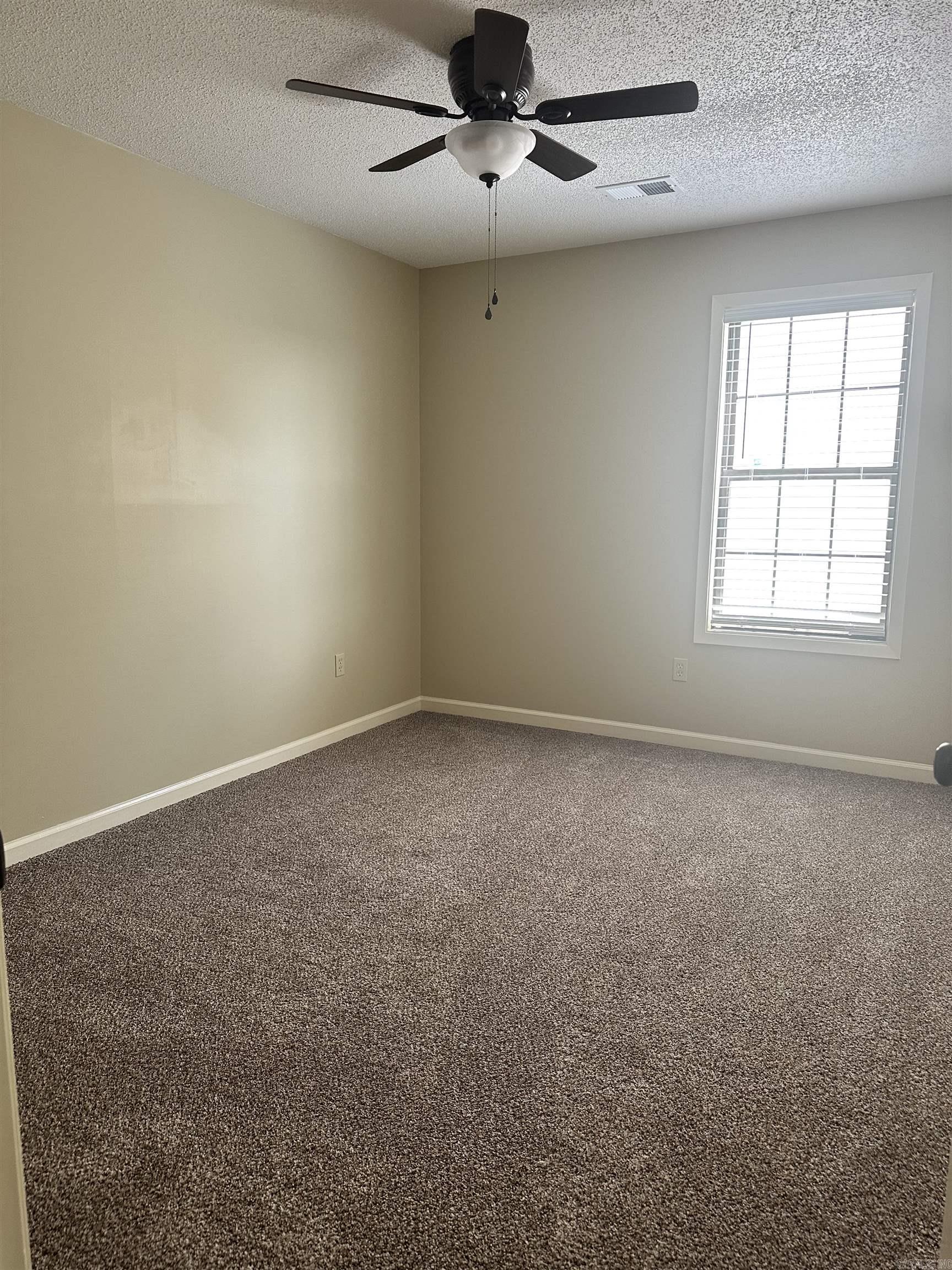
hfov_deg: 56.8
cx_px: 476
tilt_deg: -8.7
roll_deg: -1.3
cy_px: 635
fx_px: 880
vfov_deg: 71.6
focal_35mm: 24
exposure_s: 1/120
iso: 160
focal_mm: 6.86
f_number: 1.78
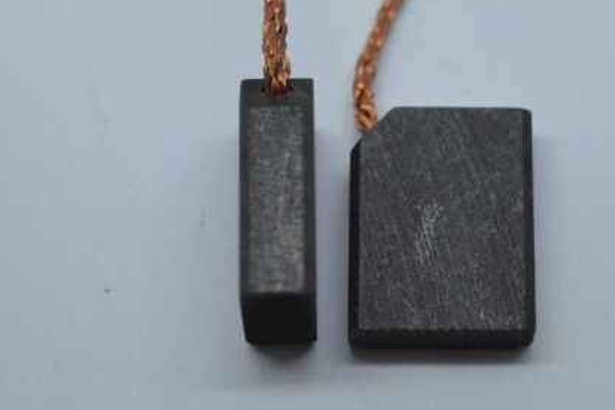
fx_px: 2457
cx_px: 366
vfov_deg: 9.5
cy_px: 62
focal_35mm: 144
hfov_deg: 14.3
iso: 400
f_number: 5.6
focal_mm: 55
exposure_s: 1/125
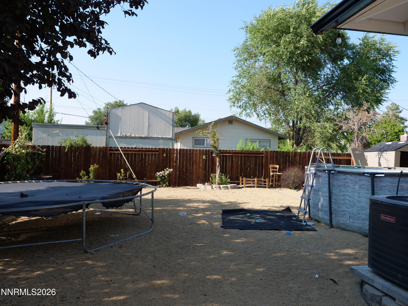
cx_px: 204
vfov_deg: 46.8
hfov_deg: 60.0
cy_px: 153
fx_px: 354
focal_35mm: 30
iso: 200
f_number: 5.6
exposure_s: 1/320
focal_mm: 15
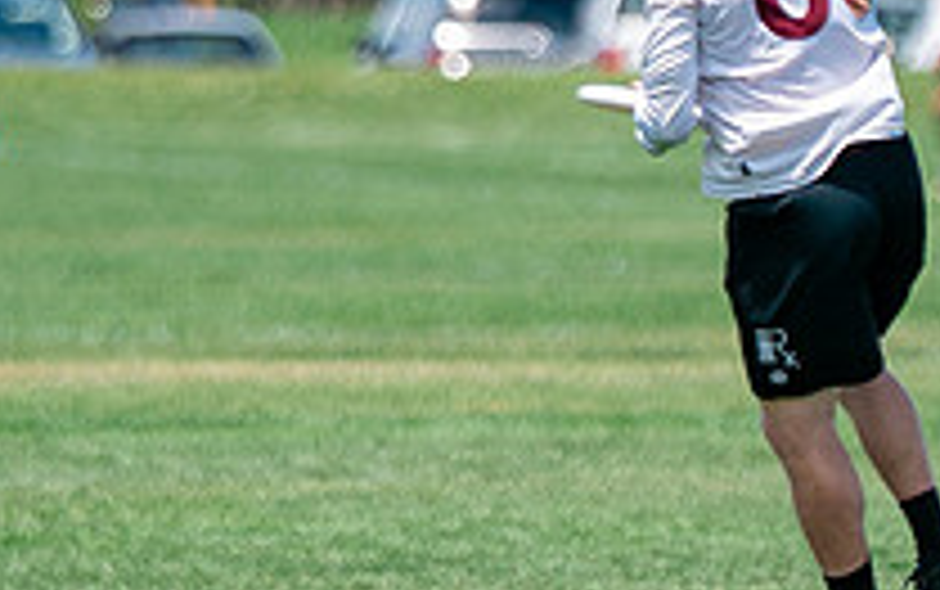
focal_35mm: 1176
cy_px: 145
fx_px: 30151
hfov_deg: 1.8
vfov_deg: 1.1
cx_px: 592
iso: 250
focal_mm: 200
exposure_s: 1/3200
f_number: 2.8
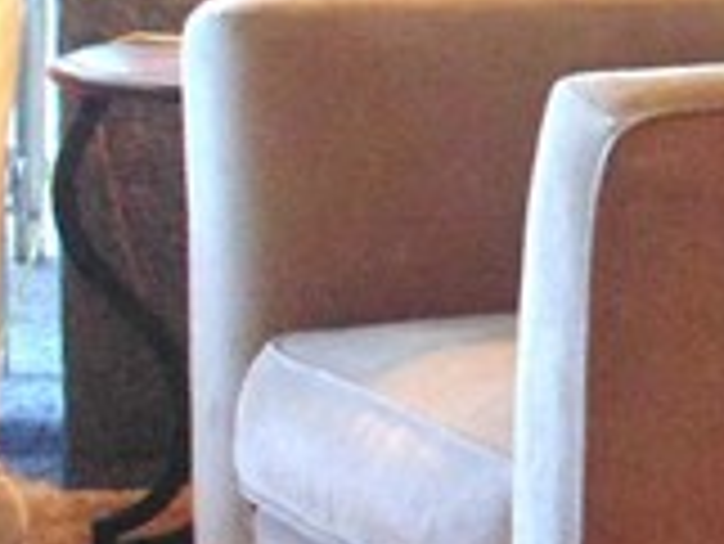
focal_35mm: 140
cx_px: 1232
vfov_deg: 10.6
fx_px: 2930
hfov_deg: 13.0
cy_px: 67
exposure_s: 1/30
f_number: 3.1
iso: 320
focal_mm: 4
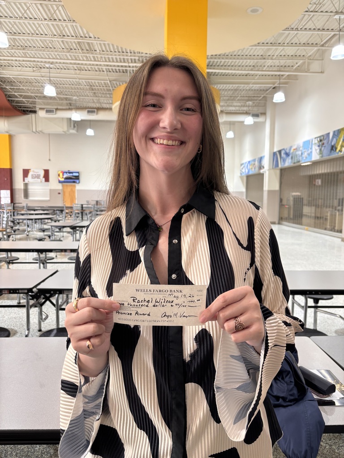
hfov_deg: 53.1
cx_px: 172
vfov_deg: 67.3
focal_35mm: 26
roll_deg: -1.4
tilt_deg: -4.6
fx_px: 345
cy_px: 229
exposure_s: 1/60
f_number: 1.6
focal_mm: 5.96
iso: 100
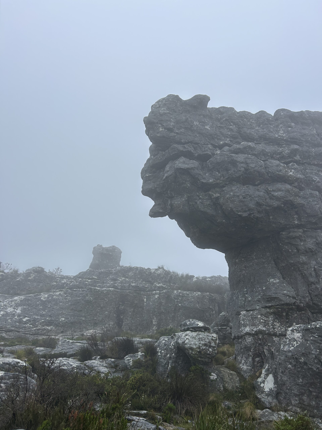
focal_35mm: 26
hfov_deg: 53.1
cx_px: 161
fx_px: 322
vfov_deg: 67.3
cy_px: 215
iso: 50
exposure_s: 1/2571
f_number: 1.5
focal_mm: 5.7
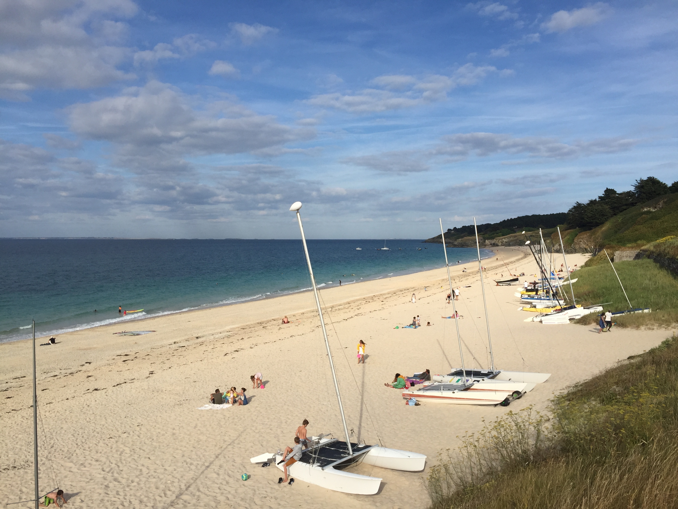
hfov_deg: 61.7
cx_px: 339
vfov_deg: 48.2
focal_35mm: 29
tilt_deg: -1.2
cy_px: 254
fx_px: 568
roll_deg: +0.1
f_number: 2.2
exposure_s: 1/3049
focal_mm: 4.15
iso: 32
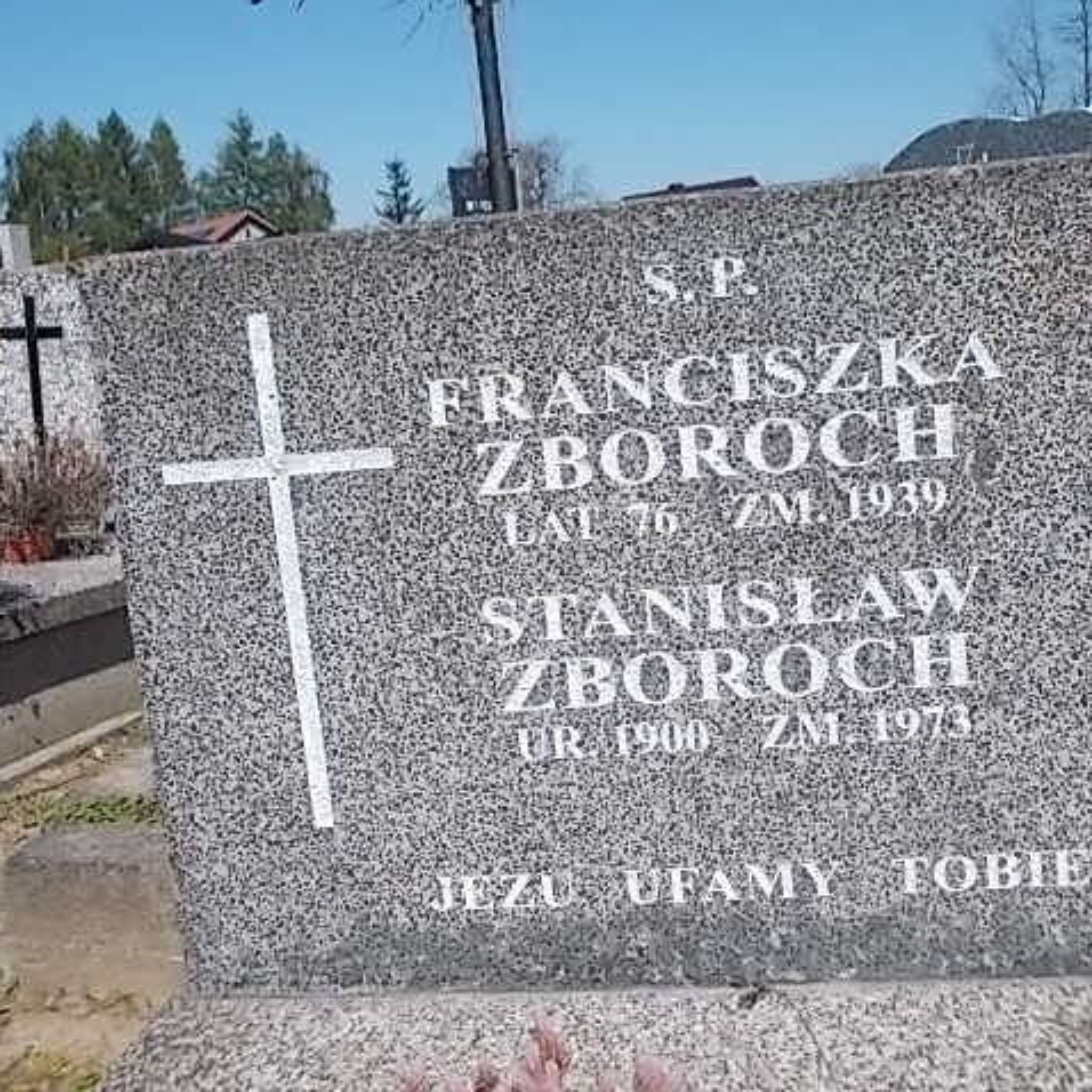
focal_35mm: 45
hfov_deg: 37.5
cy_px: 546
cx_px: 562
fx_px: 1606
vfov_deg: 37.6
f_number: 6.2
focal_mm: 5.3
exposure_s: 1/320
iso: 80
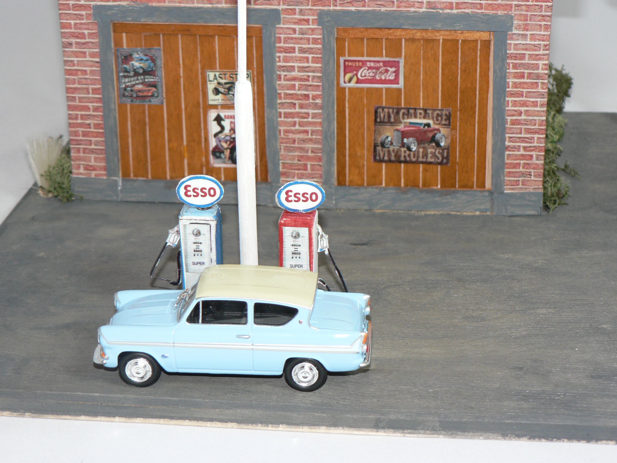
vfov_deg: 19.1
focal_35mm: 77
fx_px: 1372
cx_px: 308
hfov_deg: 25.3
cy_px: 232
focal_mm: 12.9
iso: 80
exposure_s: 1/60
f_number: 3.2
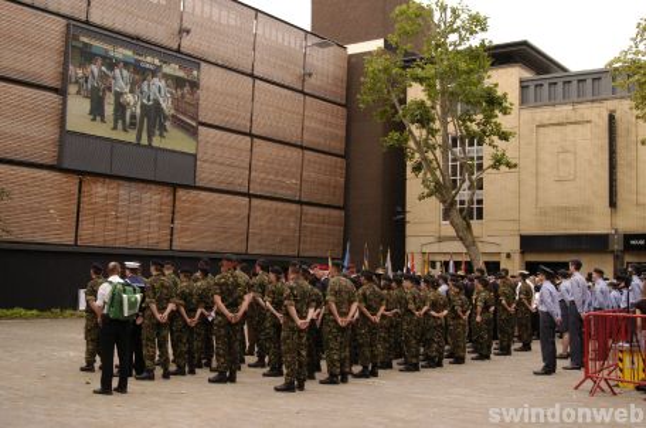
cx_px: 323
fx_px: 752
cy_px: 214
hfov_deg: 46.5
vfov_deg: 31.8
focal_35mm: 42
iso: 400
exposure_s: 1/200
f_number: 9
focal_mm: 28
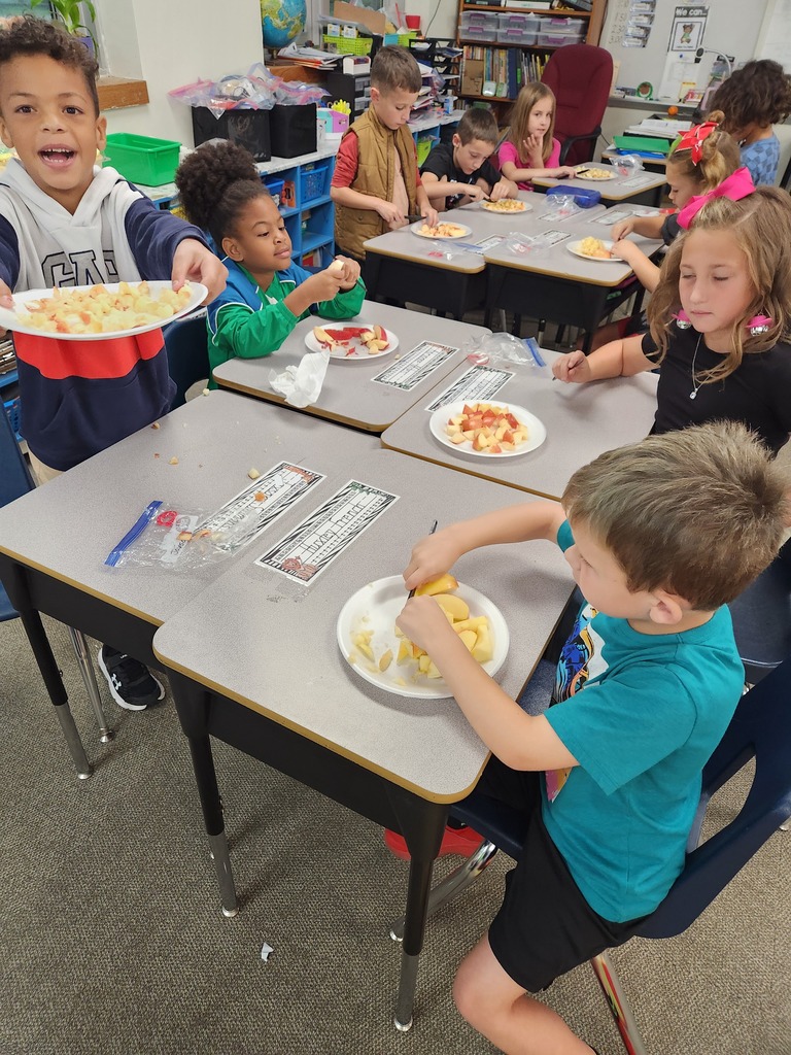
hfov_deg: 58.9
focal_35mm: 23
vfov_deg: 73.9
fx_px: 701
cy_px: 528
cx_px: 396
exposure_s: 1/120
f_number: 1.8
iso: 400
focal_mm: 5.4
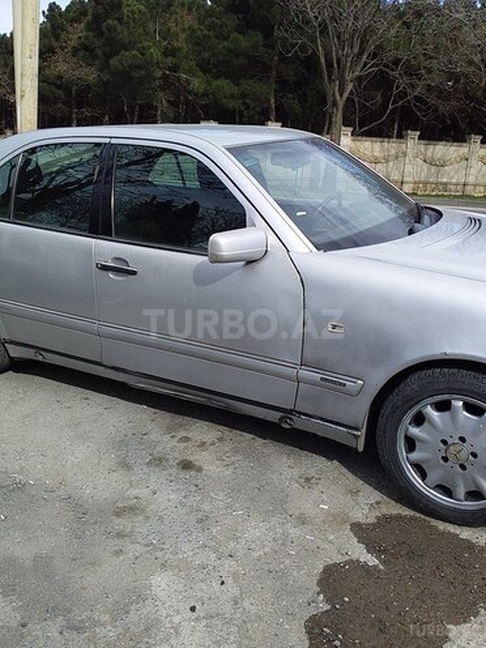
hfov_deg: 45.4
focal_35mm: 31
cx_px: 243
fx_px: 580
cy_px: 324
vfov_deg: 58.4
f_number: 2.2
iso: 40
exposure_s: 1/806
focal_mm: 3.3
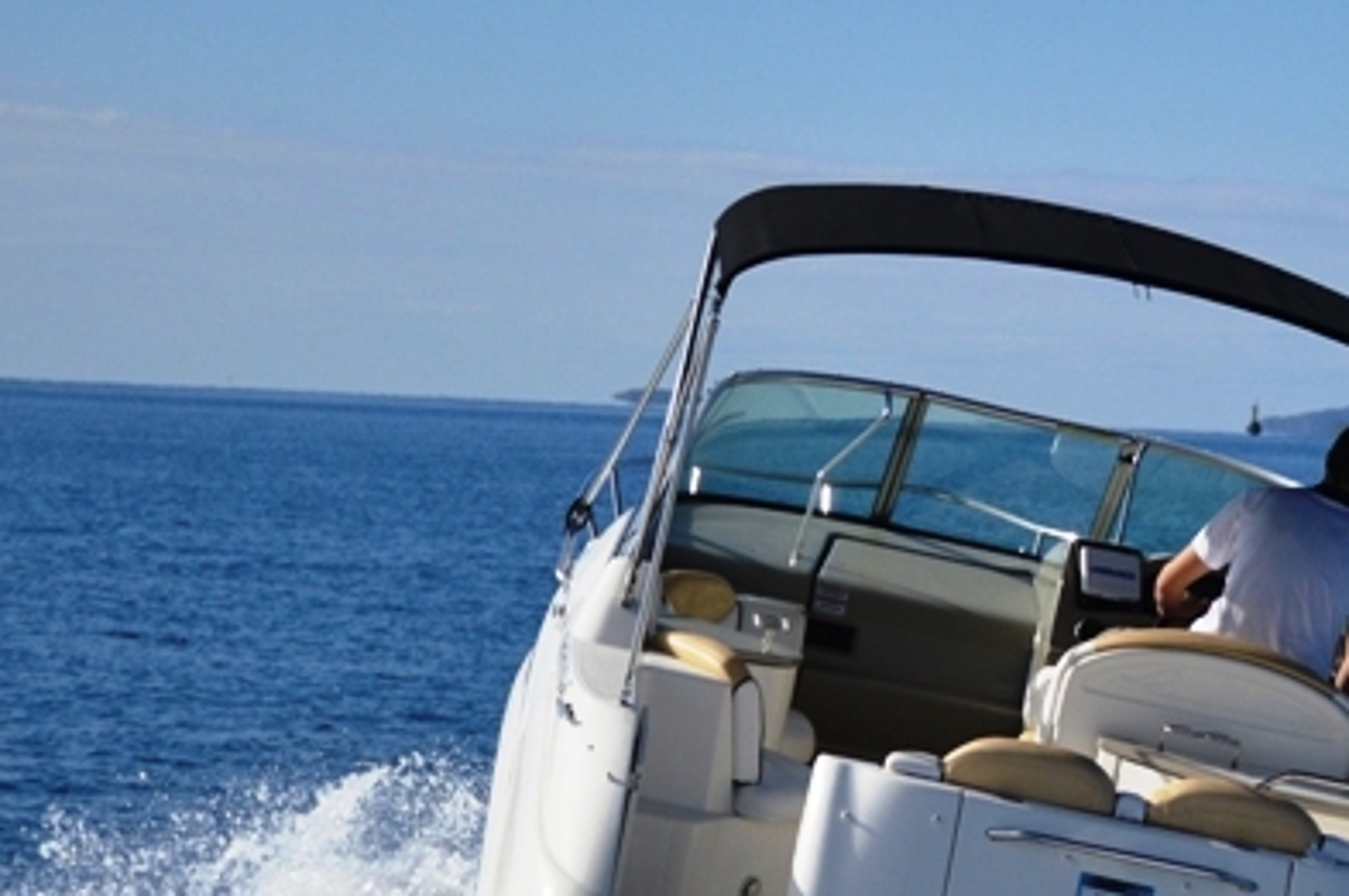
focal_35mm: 179
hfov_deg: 11.4
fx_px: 6699
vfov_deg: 7.6
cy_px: 536
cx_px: 1301
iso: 125
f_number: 4.8
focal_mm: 52
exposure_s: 1/2500
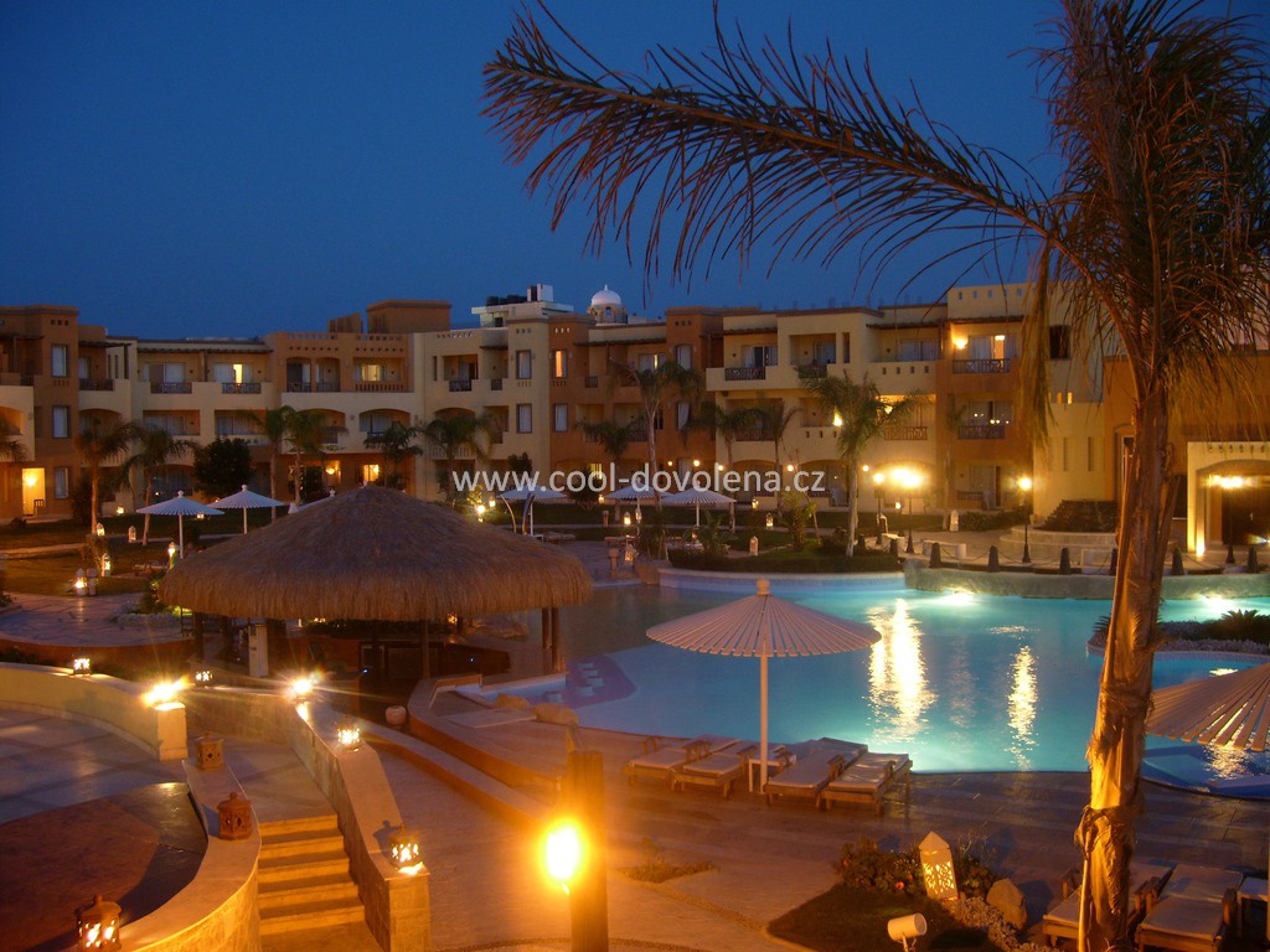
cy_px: 476
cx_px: 635
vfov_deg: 40.7
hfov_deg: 52.6
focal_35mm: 35
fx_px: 1284
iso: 80
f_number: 2.8
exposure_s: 1.5
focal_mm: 5.8
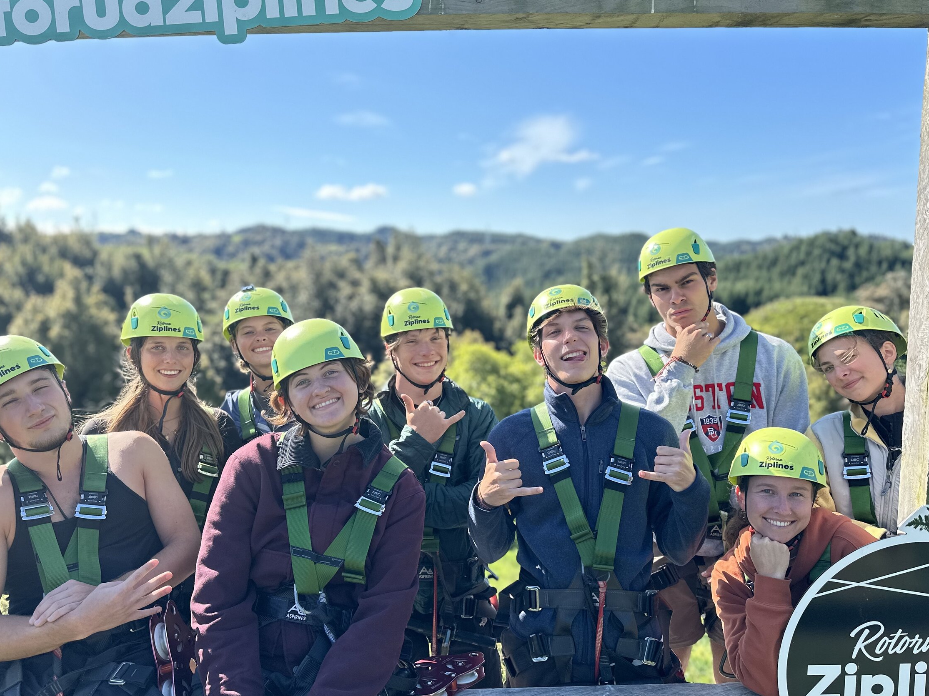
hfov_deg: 63.4
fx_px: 751
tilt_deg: -7.4
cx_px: 454
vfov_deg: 49.7
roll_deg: +1.2
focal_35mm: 28
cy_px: 371
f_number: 1.78
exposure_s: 1/2660
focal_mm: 6.86
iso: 80
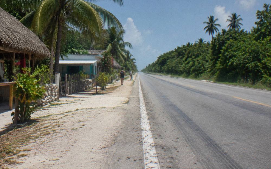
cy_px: 81
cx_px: 136
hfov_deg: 41.8
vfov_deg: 26.9
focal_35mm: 48
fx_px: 355
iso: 500
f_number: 8
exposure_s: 1/500
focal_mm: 47
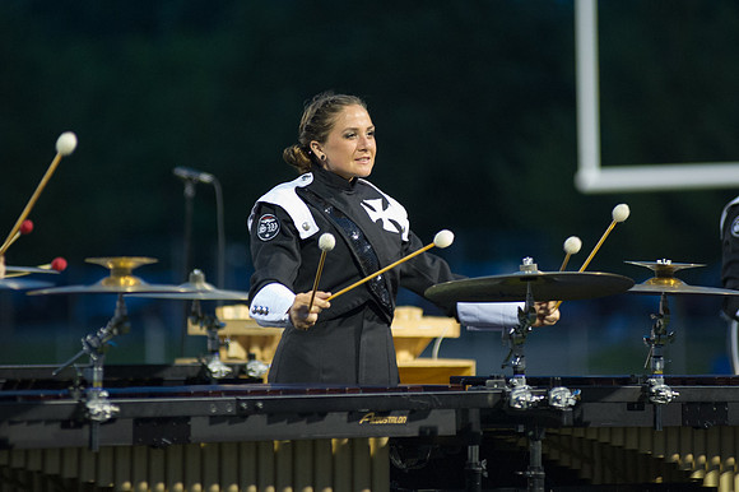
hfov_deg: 7.4
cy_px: 230
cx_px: 356
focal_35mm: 278
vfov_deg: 4.9
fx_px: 5693
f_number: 2.8
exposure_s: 1/160
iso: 4500
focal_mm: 200
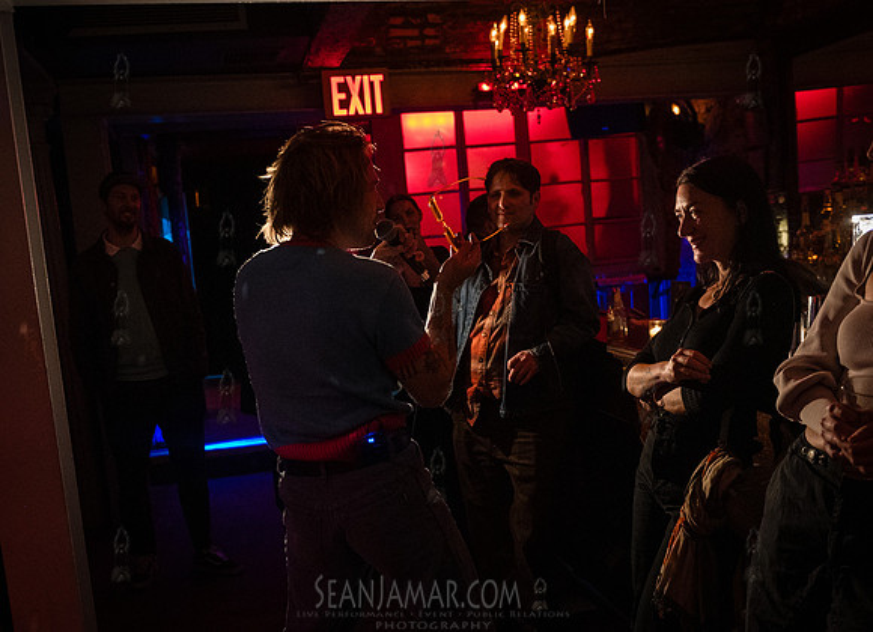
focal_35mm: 39
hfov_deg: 48.5
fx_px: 967
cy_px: 373
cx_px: 387
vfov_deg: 36.1
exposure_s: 1/125
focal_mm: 29
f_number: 2.8
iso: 10000
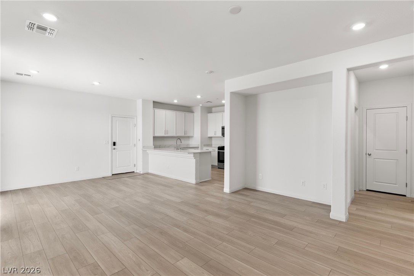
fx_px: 195
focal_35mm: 17
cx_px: 207
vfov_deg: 70.4
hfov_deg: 93.3
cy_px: 138
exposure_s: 1/20
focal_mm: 17
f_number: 8
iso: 500
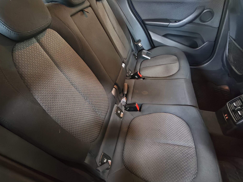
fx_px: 133
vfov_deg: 68.6
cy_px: 85
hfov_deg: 84.4
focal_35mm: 19
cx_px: 109
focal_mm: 1.91
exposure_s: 1/9.09
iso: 3200
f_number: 2.2
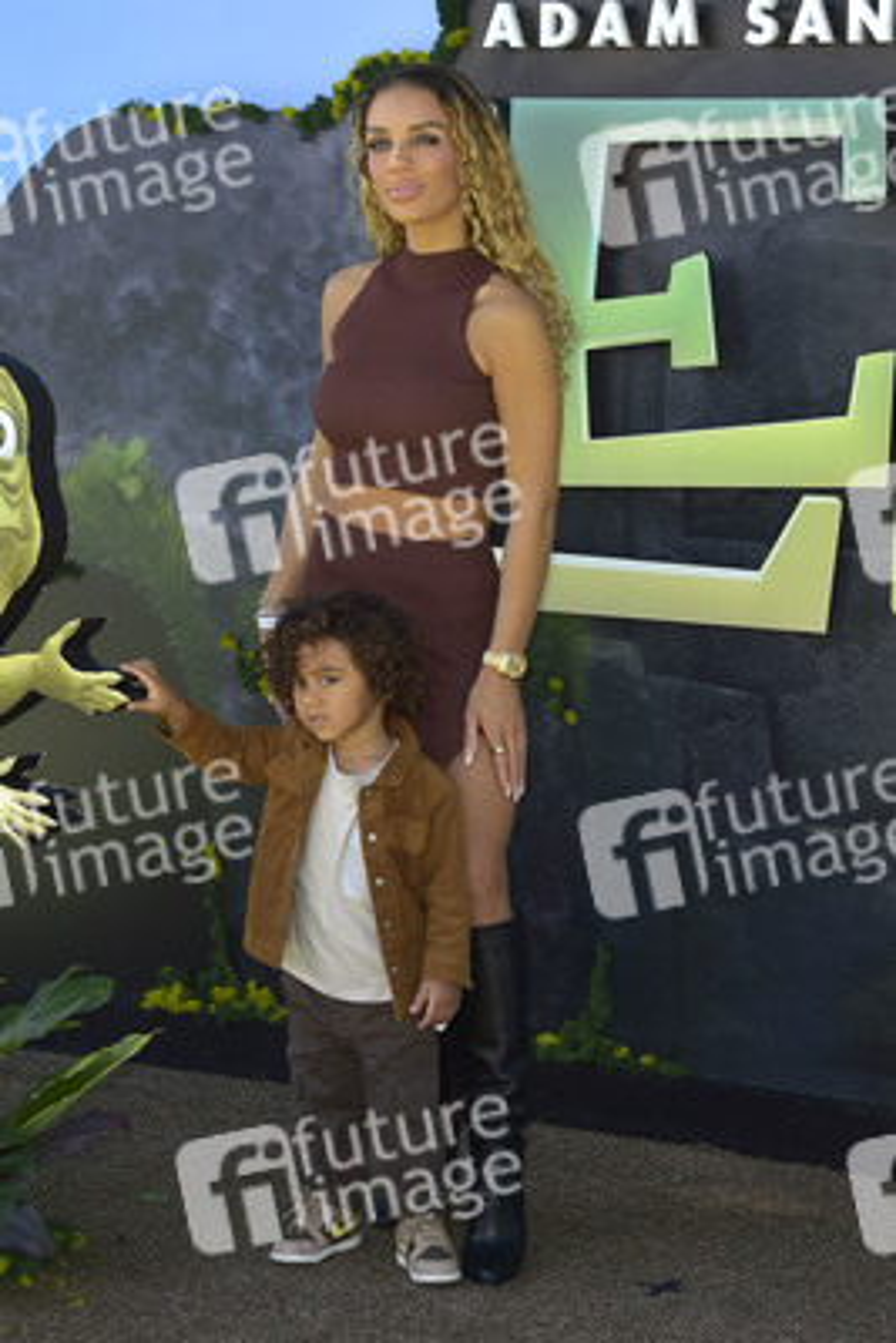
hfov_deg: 18.9
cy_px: 672
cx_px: 448
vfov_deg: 28.1
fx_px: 2685
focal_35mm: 72
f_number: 7.1
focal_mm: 72
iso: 125
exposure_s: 1/250
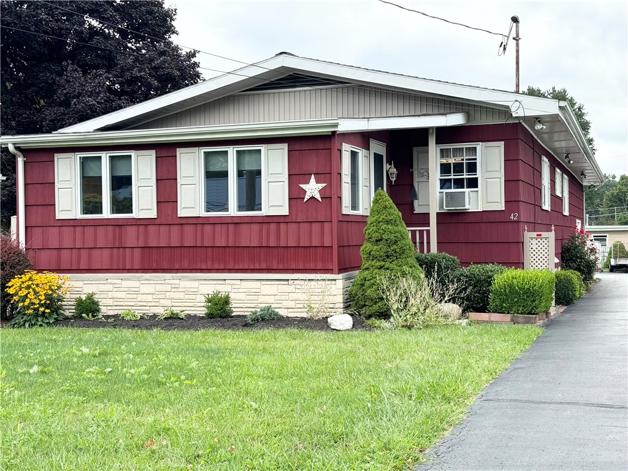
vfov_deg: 30.3
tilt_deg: -1.1
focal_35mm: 48
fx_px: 871
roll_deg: +0.4
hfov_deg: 39.7
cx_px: 314
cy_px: 236
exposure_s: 1/1366
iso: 64
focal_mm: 6.76
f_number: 1.78
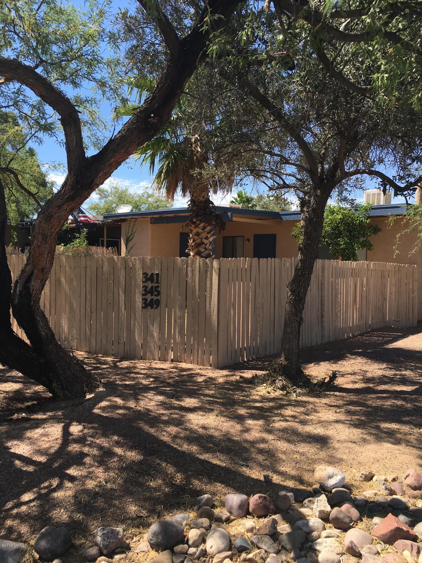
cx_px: 211
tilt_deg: -1.9
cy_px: 282
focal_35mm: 29
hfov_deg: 48.2
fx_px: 471
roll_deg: -1.3
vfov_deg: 61.7
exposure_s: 1/905
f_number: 2.2
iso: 25
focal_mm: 4.15
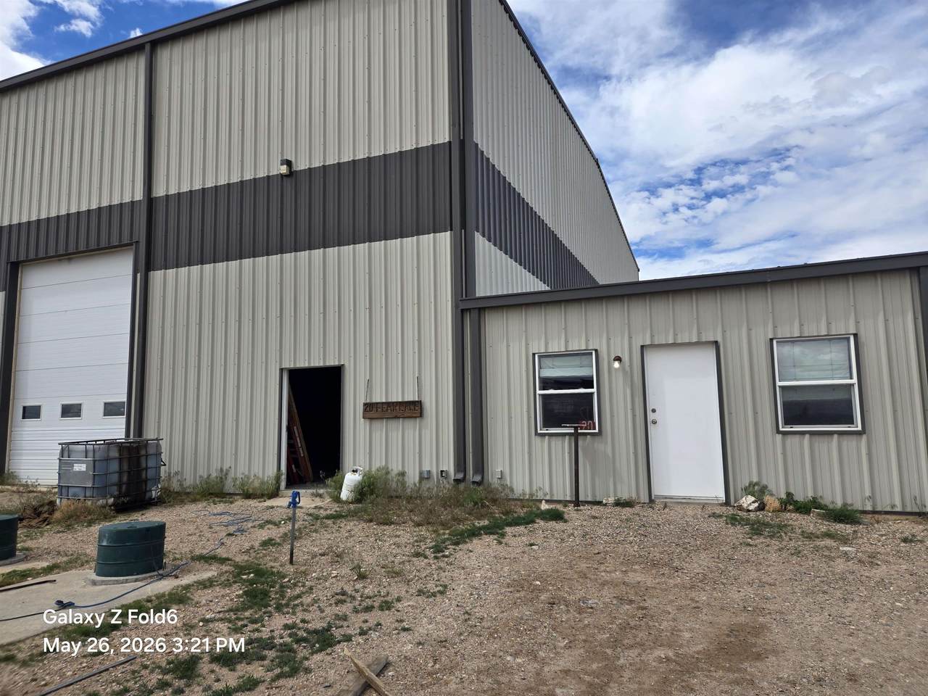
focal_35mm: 23
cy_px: 348
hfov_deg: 73.9
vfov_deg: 58.9
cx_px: 464
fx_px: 617
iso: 40
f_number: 1.8
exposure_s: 1/2921
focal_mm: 5.4
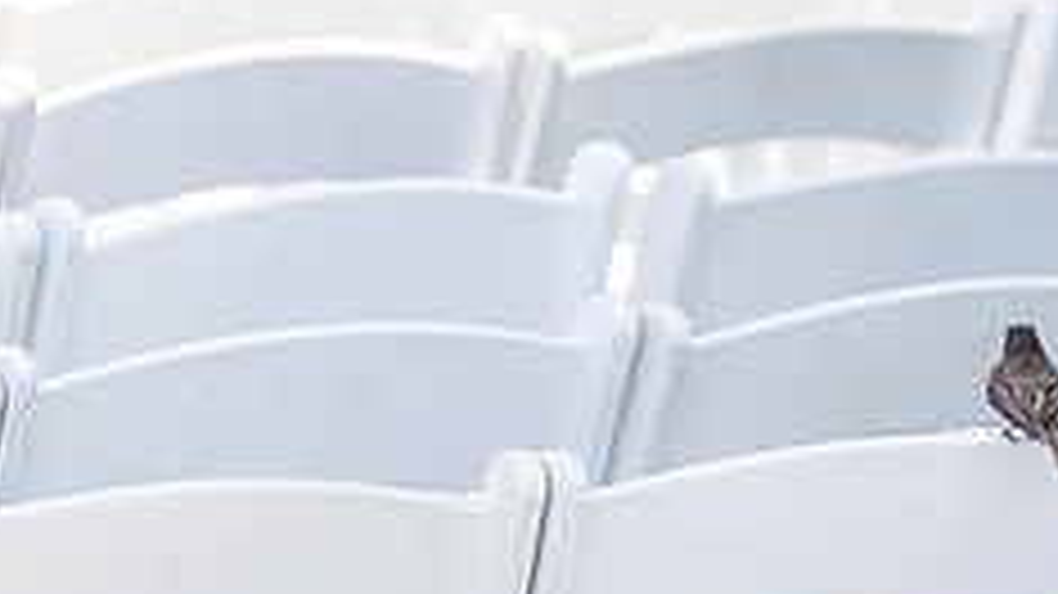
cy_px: 380
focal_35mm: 518
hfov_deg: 4.2
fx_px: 14527
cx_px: 1053
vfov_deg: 2.3
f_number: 4
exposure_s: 1/320
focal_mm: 200
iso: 200
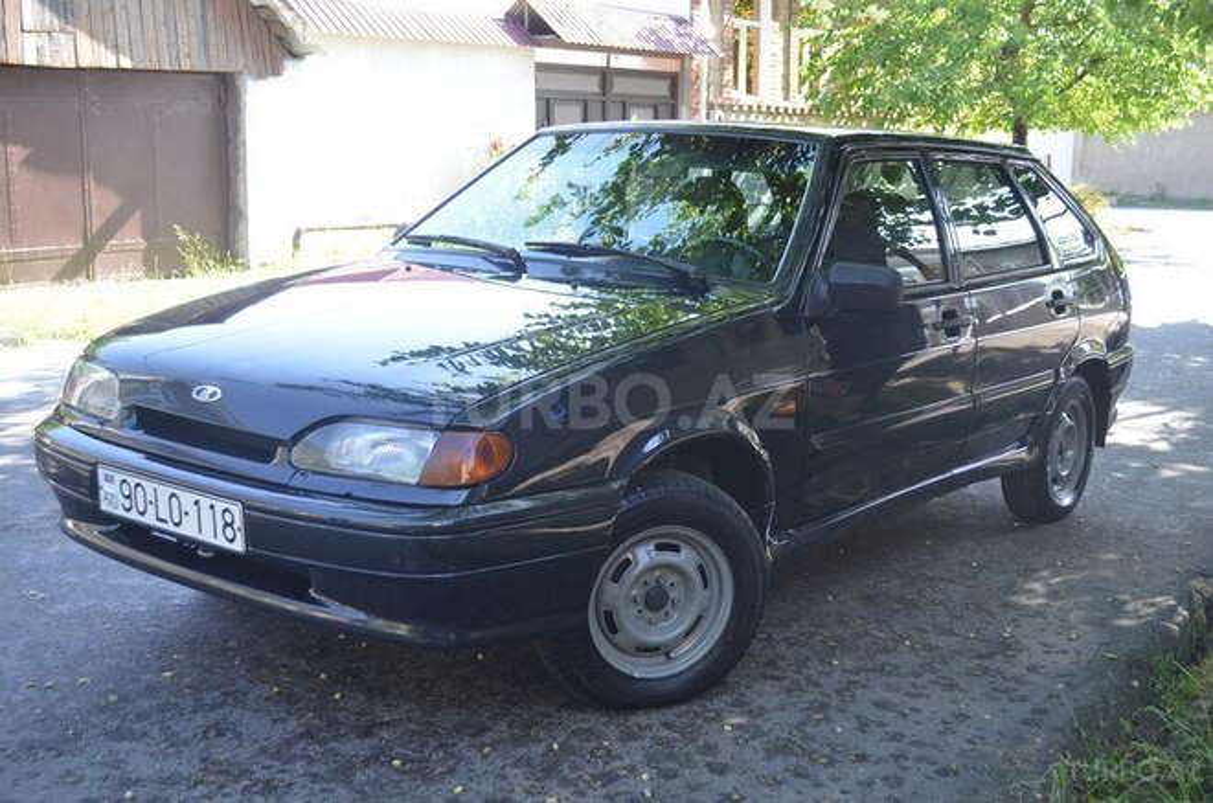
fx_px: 1412
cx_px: 606
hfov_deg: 46.5
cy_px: 402
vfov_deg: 31.7
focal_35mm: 42
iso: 1250
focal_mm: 28
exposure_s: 1/500
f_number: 4.5
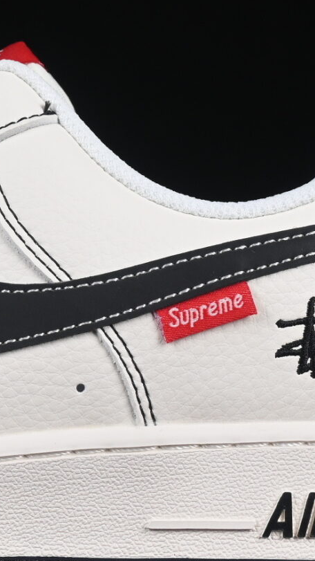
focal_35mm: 248
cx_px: -110
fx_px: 3684
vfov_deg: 8.7
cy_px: 235
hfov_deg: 4.9
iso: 160
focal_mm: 50
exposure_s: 1/80
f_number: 8
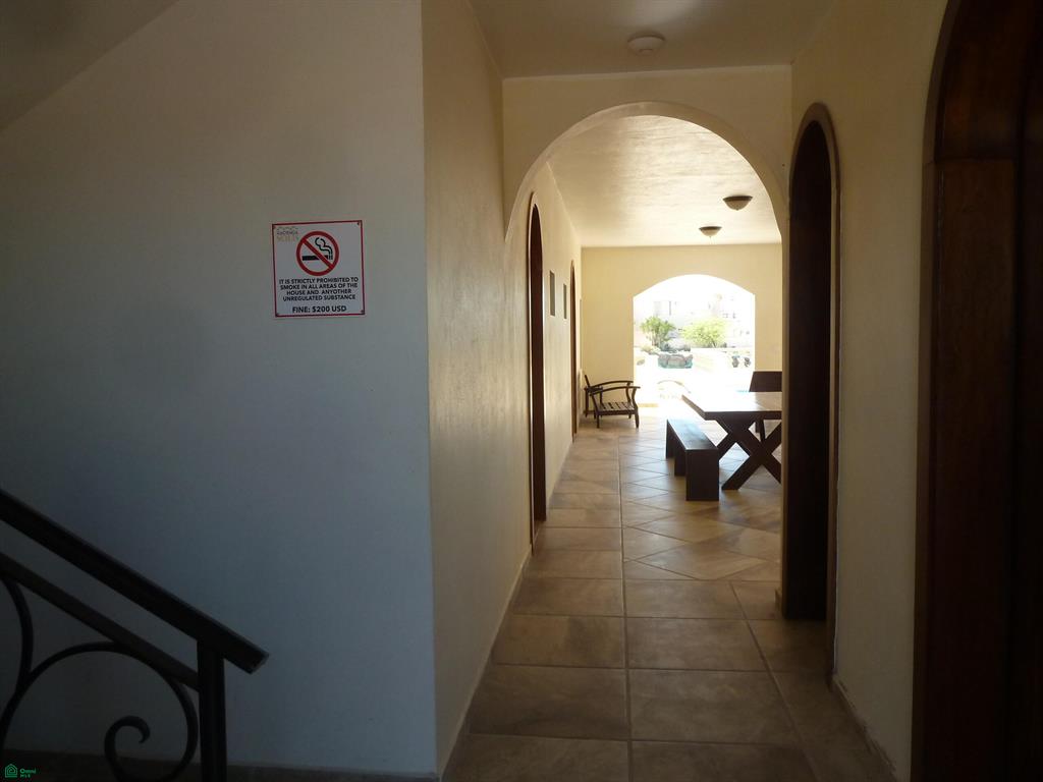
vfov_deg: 54.9
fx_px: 753
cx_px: 522
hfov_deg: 69.4
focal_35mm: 25
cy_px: 391
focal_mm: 4.1
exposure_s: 1/200
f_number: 3.3
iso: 160
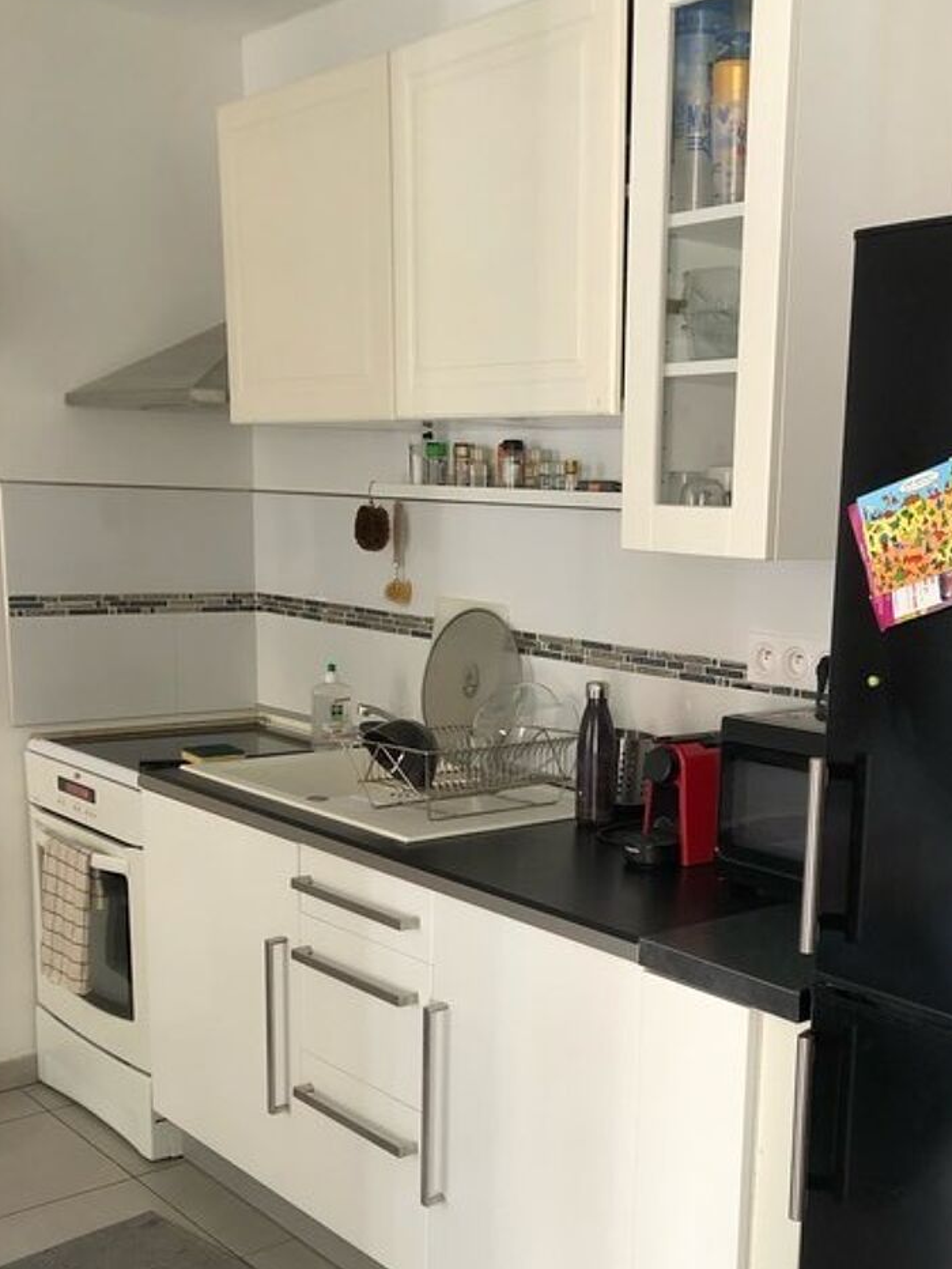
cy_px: 828
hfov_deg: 35.5
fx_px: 1466
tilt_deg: -11.2
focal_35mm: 40
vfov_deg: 46.2
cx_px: 668
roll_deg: -2.3
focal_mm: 3.99
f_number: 1.8
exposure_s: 1/15
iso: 64
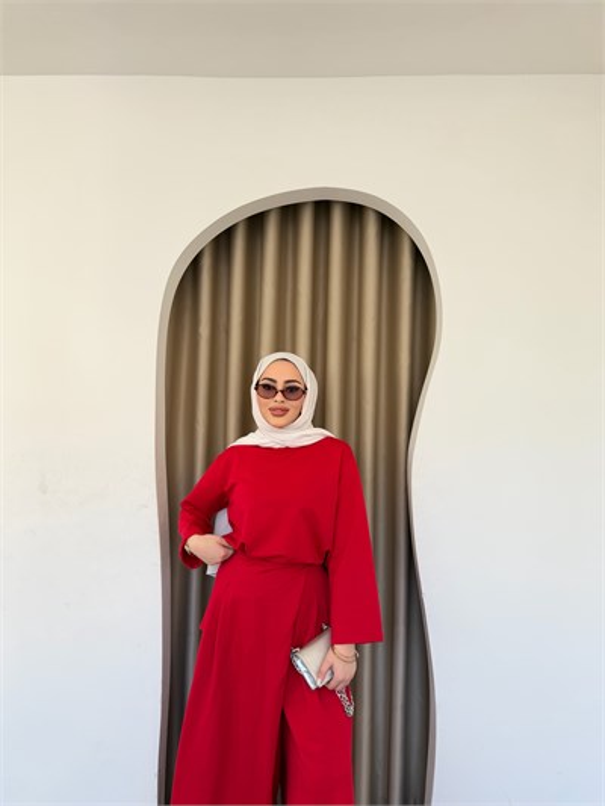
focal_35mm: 24
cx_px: 302
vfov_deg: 71.6
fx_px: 559
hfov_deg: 56.8
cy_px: 403
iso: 80
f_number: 1.78
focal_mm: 6.76
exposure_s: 1/121
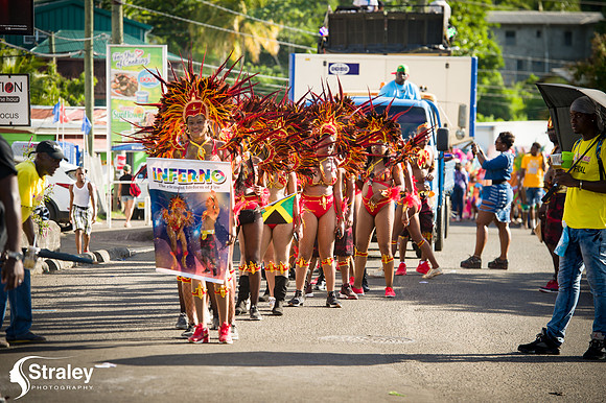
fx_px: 2523
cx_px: 303
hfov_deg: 13.7
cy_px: 202
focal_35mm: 150
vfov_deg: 9.1
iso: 100
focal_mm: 150
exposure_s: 1/200
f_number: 5.6
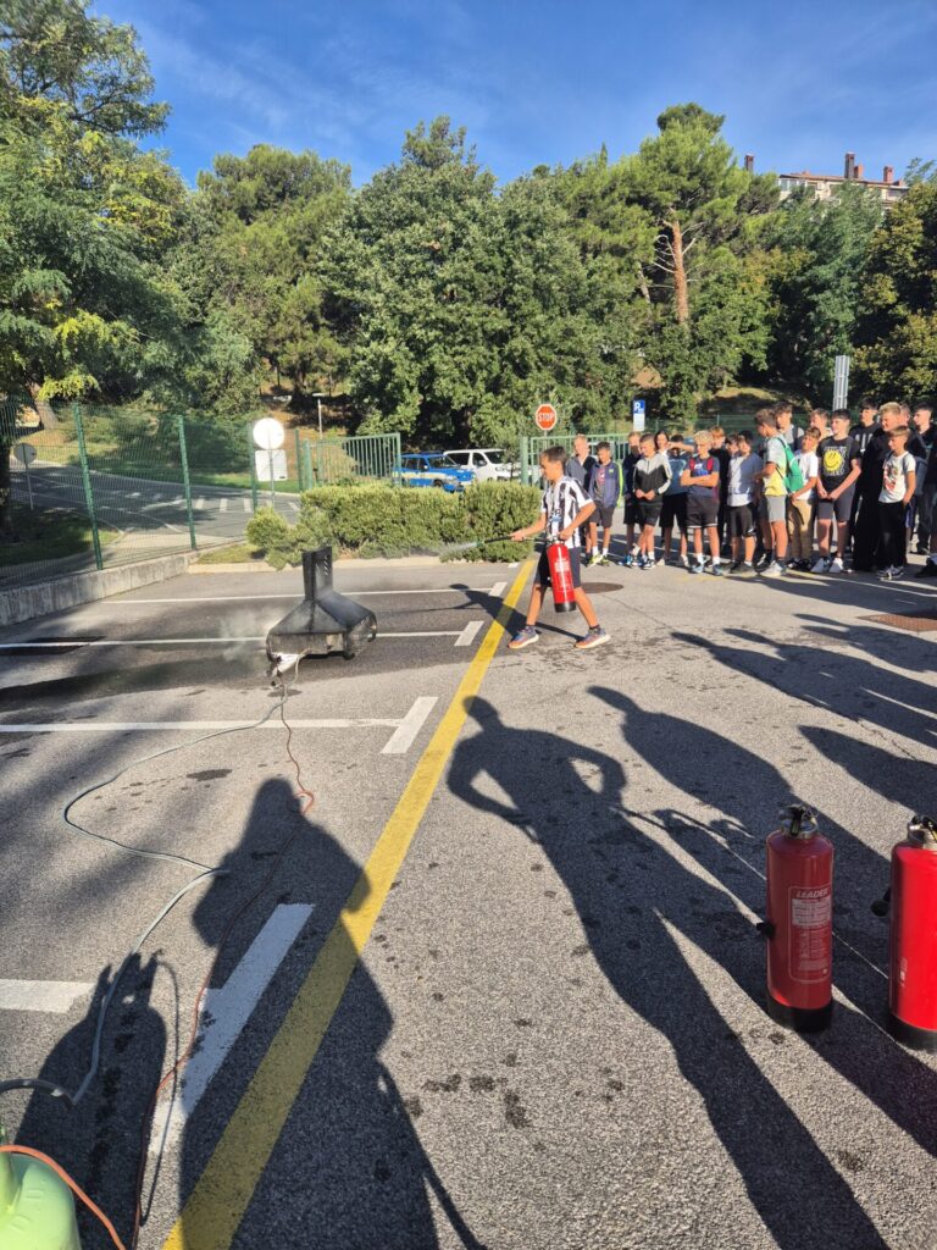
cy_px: 625
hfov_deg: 58.9
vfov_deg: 73.9
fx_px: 830
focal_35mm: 23
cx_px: 468
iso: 25
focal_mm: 5.4
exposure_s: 1/1172
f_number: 1.8
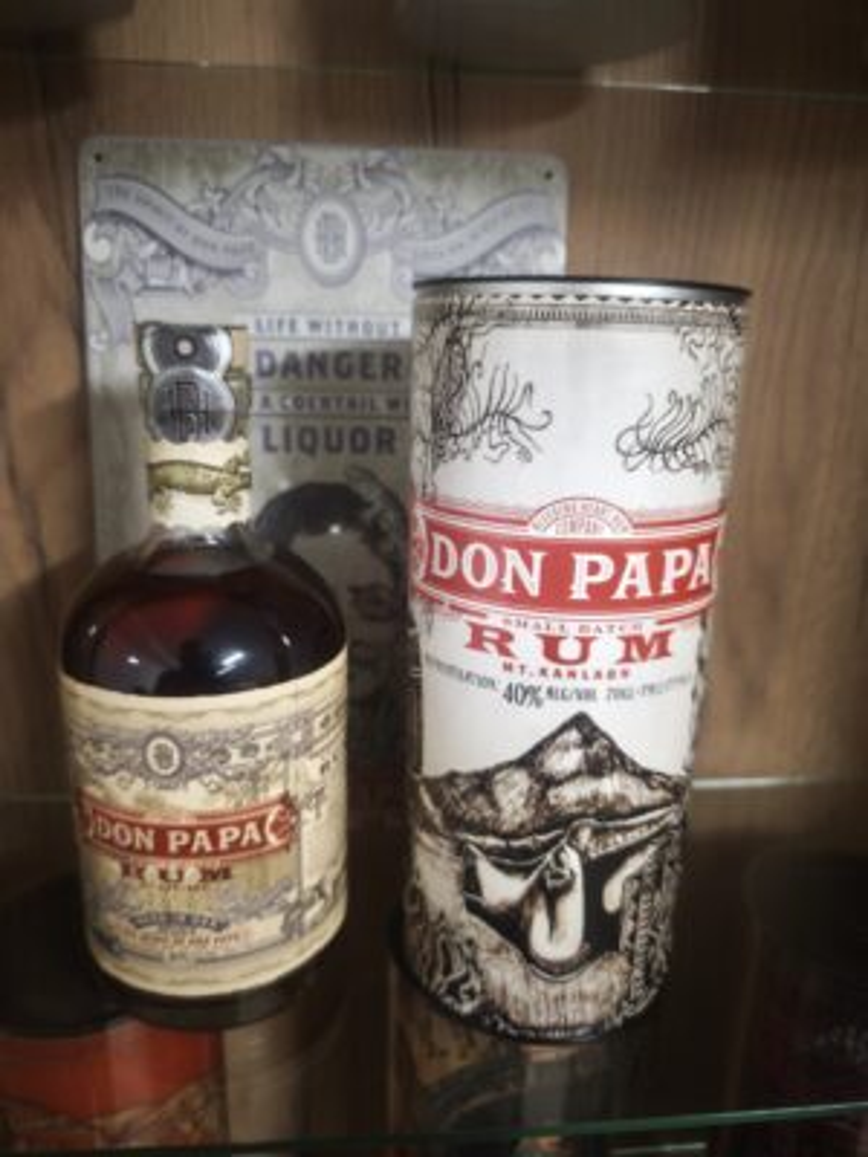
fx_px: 769
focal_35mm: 23
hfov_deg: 58.9
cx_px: 434
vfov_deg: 73.9
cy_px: 578
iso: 1000
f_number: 1.6
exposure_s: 1/25
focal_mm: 6.57
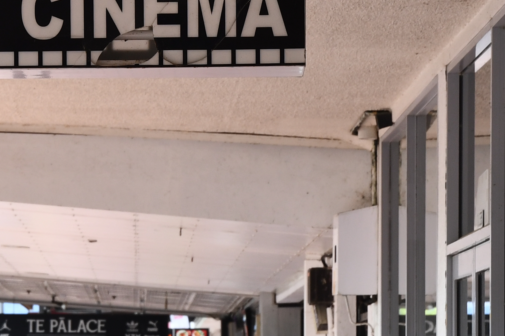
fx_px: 2988
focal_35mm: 213
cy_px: 319
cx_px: 99
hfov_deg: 9.6
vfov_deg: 6.4
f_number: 4.5
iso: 200
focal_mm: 42
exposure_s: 1/400
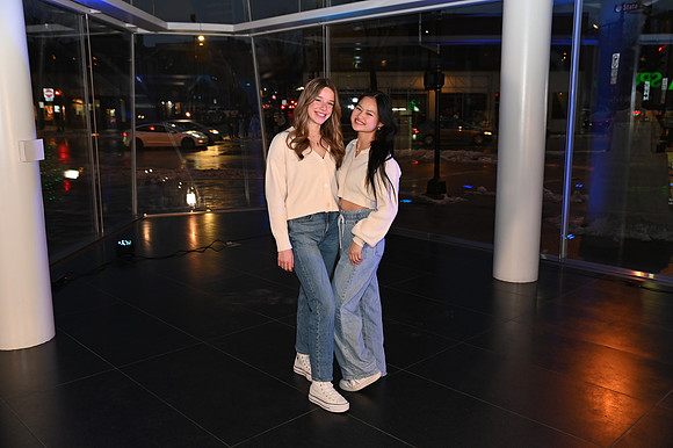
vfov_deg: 41.1
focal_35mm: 32
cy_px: 224
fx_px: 598
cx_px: 336
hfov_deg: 58.7
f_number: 4
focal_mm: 32
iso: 800
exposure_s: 1/60
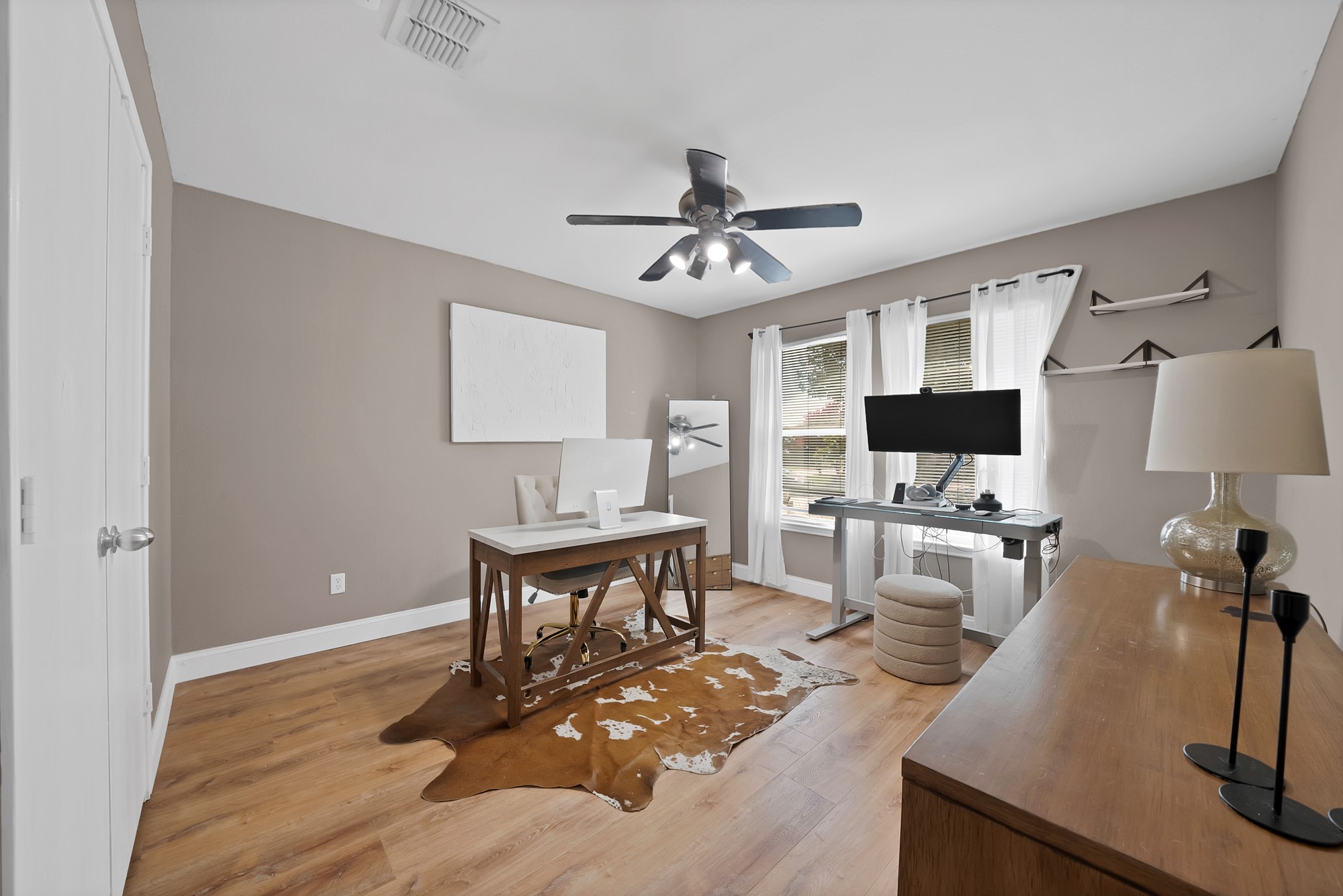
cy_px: 448
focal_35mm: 12
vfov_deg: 90.1
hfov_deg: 112.6
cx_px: 672
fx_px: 448
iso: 640
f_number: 9
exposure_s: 1/2
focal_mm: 12
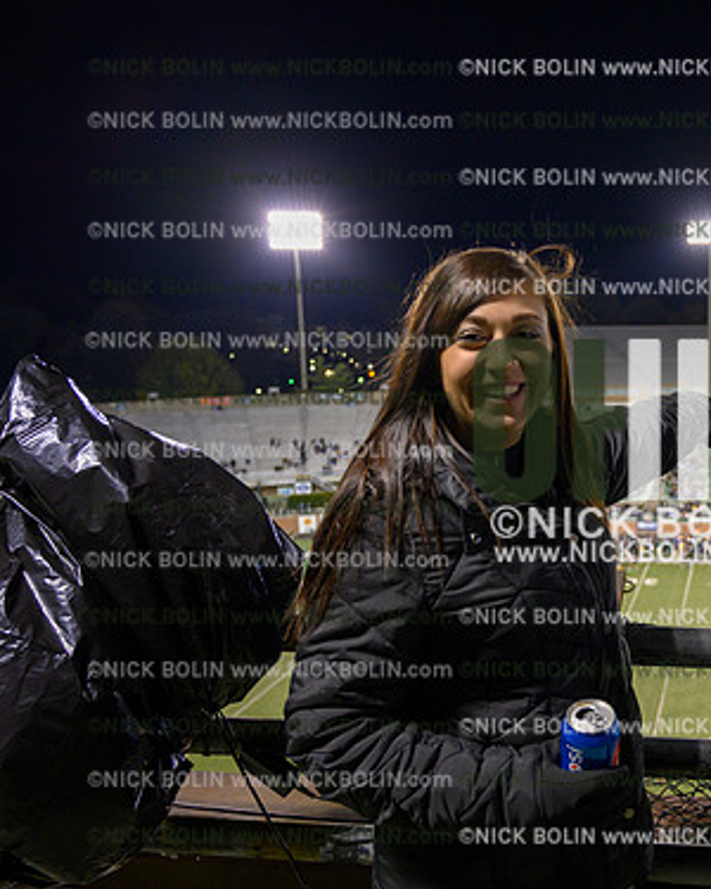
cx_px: 640
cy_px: 452
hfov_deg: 37.5
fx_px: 973
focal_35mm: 37
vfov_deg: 49.1
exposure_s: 1/125
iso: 2000
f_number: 4
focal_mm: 25.5
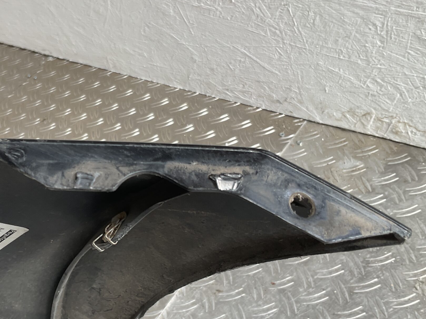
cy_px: 183
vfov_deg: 31.5
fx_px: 566
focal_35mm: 46
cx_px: 143
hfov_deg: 40.7
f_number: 1.8
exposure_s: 1/114
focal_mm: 3
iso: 16
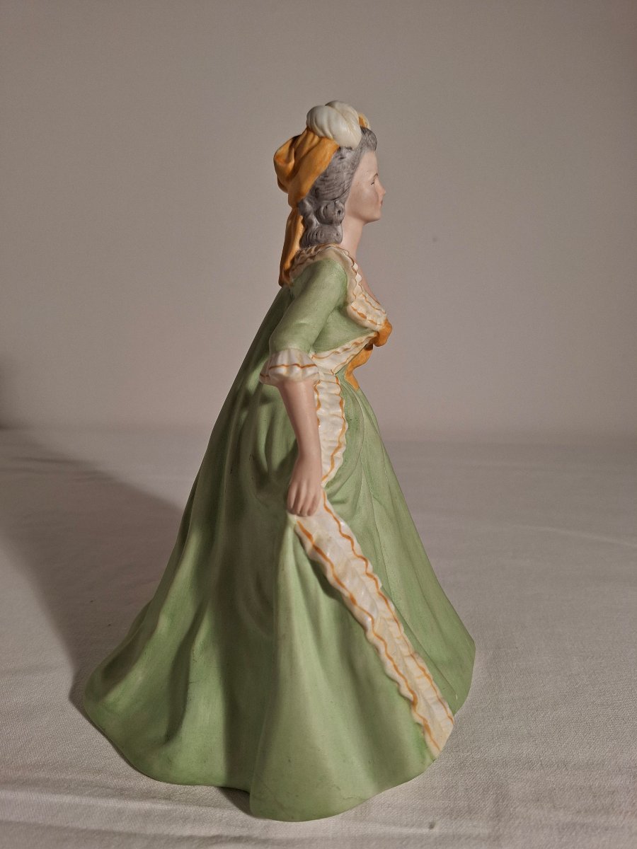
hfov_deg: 58.9
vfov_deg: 73.9
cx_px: 318
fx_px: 564
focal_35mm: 23
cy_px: 424
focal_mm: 5.54
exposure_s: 1/100
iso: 64
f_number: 1.8
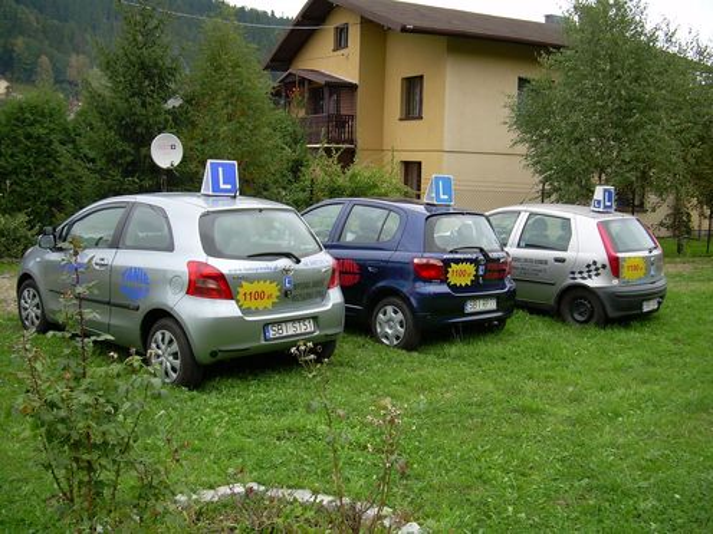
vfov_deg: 37.7
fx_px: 783
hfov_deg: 49.0
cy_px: 267
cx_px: 356
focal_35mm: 38
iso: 50
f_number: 2.8
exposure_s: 1/105
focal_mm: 6.3
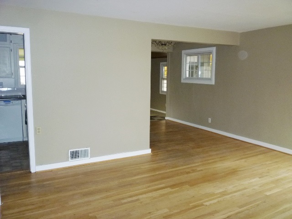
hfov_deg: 61.7
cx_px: 146
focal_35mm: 29
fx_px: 245
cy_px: 110
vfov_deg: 48.2
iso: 320
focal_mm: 5.2
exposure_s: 1/30
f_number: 3.3
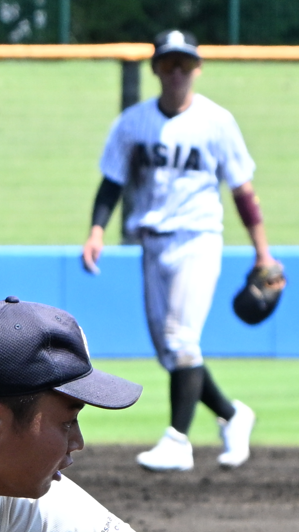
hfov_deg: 1.3
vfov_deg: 2.3
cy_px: 433
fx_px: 13006
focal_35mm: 923
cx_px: -379
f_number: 8
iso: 1000
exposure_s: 1/1000
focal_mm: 138
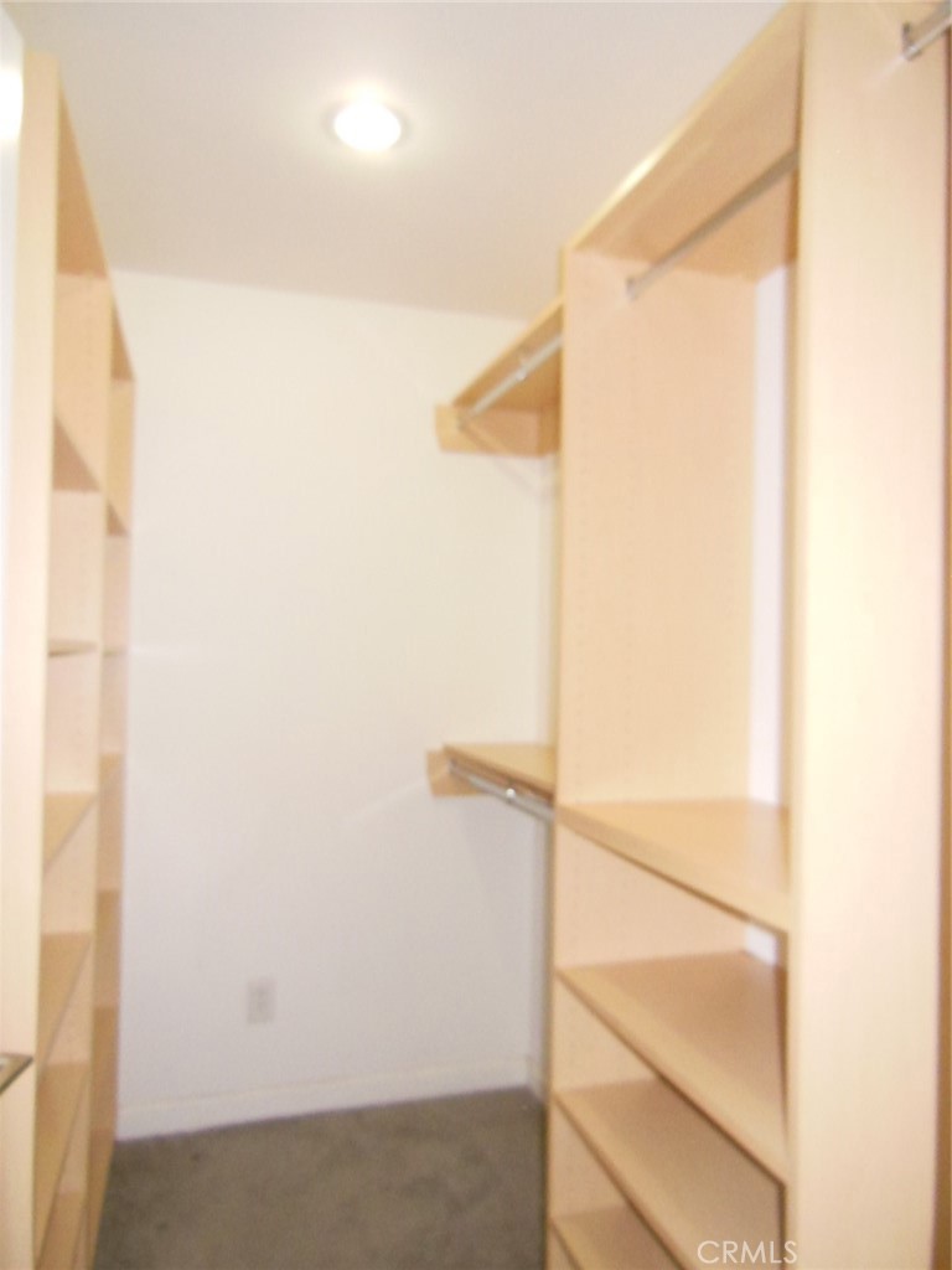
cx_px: 476
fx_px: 917
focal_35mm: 25
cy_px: 635
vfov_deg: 69.4
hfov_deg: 54.9
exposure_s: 1/25
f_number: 7
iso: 1000
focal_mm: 4.5
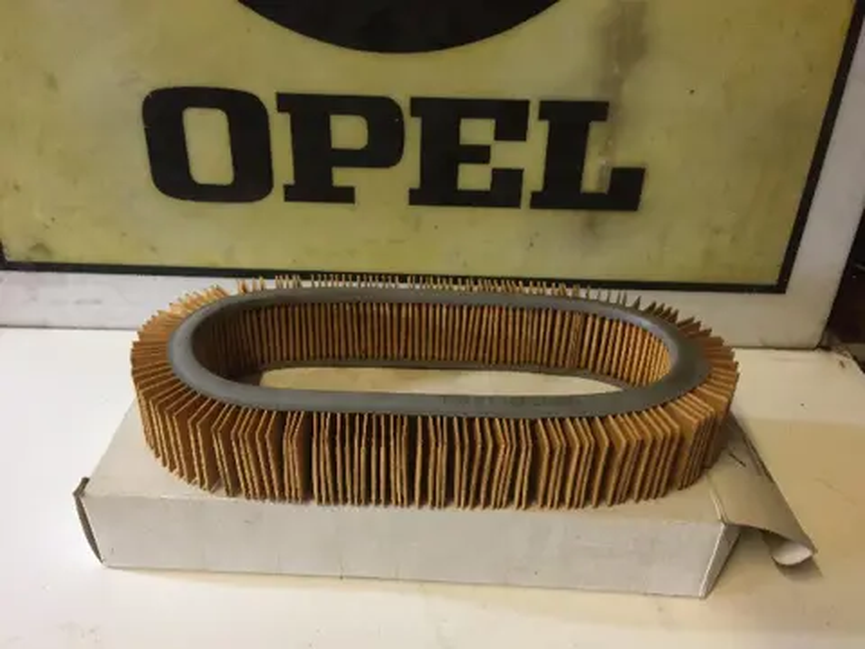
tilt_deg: -35.2
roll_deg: -4.8
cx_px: 432
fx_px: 725
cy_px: 324
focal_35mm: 29
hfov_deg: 61.7
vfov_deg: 48.2
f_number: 2.2
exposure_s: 1/33
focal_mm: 4.15
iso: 250
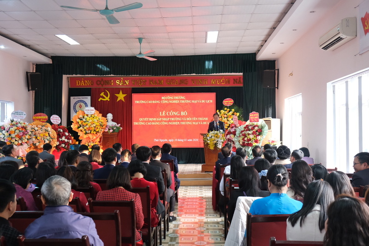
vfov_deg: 35.0
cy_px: 123
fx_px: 389
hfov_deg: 50.7
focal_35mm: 38
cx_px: 184
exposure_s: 1/125
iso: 4000
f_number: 4.5
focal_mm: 25.4
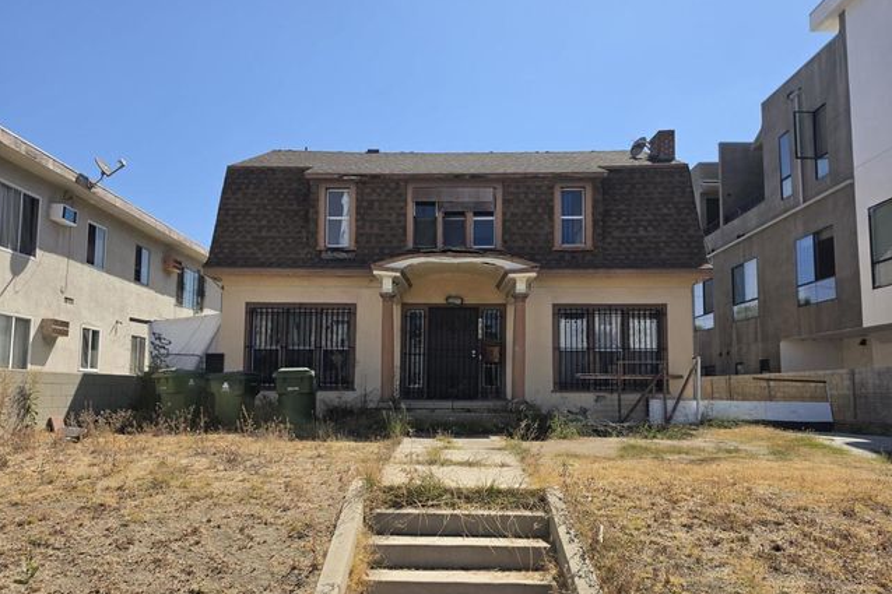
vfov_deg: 53.0
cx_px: 446
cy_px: 330
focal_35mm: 24
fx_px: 594
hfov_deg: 73.8
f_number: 1.4
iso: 64
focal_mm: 6.5
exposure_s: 1/6147
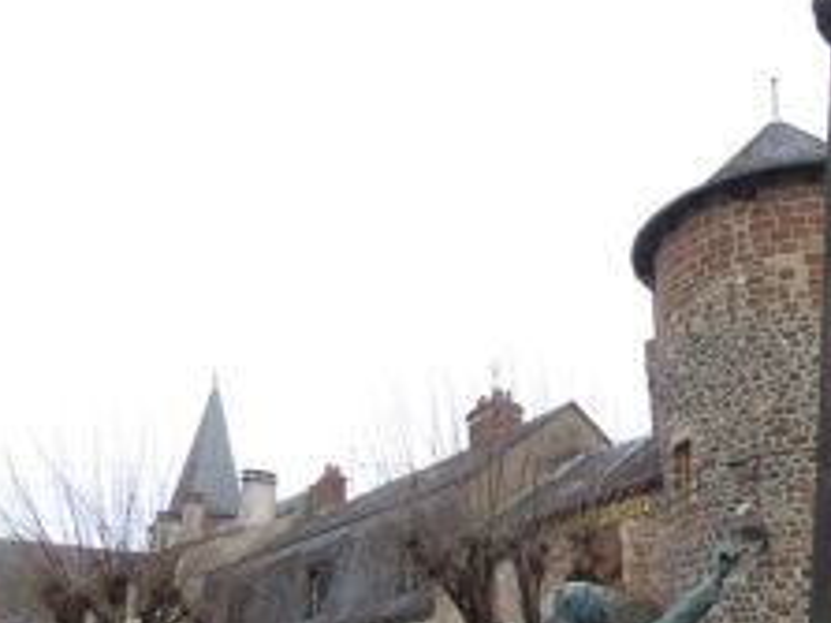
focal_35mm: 46
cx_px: 535
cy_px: 515
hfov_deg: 40.9
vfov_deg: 30.6
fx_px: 1104
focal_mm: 4.3
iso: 100
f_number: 3.3
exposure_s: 1/250
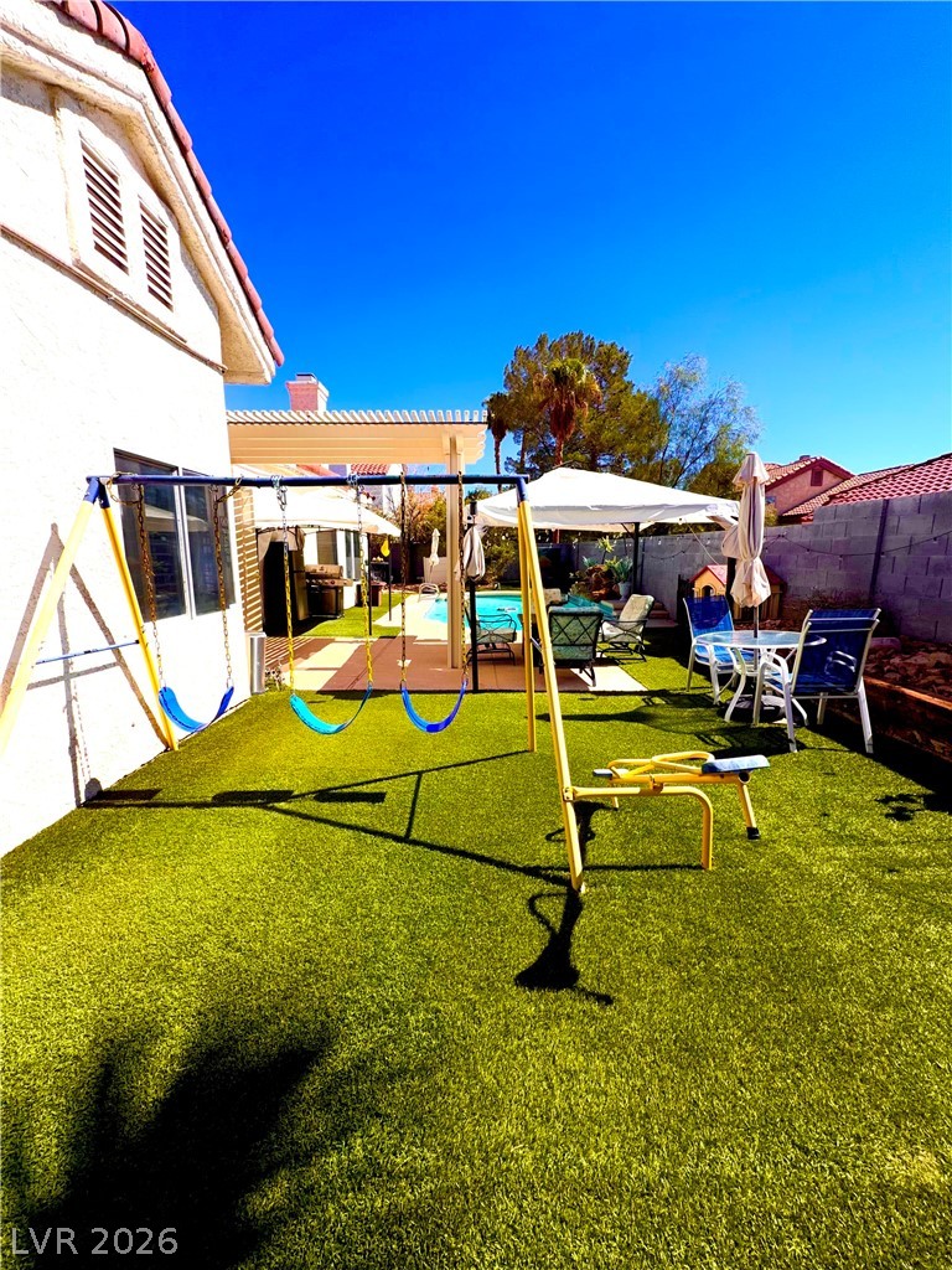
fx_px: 513
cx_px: 476
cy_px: 635
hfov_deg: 85.7
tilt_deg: -8.6
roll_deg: -0.2
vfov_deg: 102.1
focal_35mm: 14
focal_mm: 2.22
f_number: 2.2
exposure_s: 1/1613
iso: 20
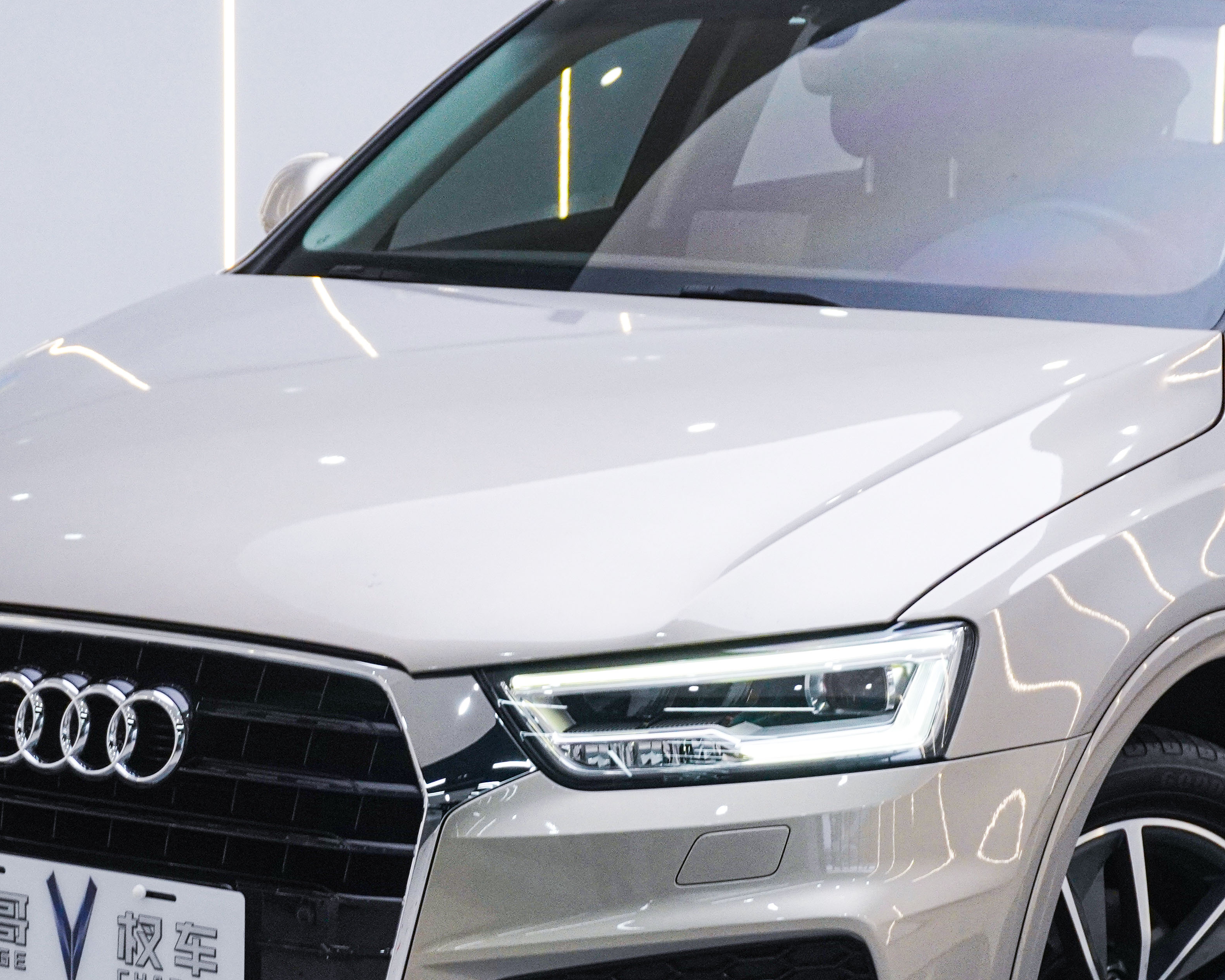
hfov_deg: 18.8
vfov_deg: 15.1
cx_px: 478
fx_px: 3698
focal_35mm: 102
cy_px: 672
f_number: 6.3
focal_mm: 38
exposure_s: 1/80
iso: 800
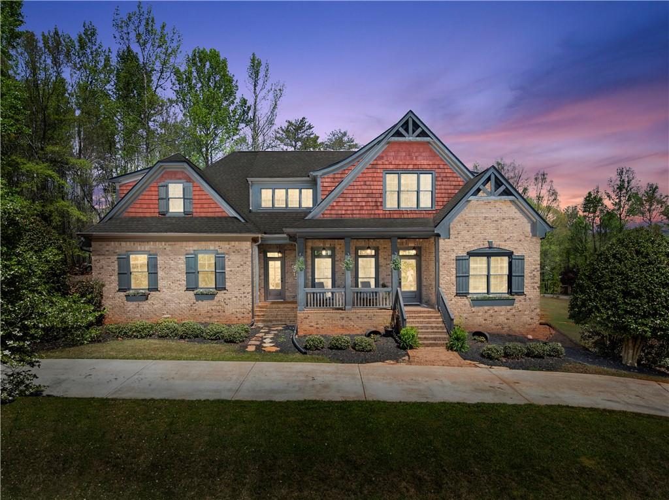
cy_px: 250
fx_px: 463
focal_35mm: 24
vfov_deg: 56.7
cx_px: 334
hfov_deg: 71.6
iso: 100
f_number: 2.8
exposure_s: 1/40
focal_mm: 12.29
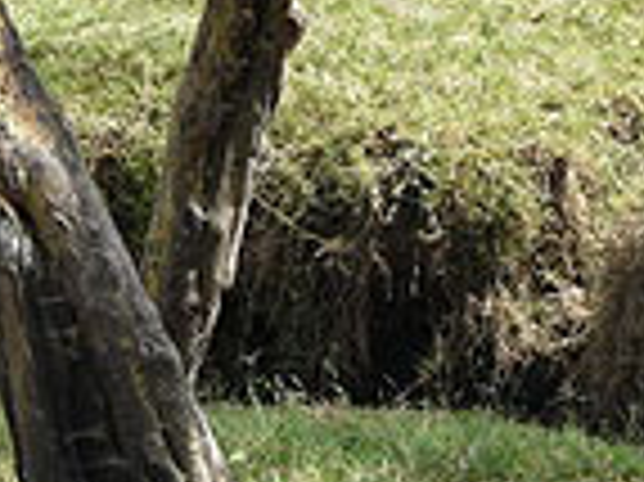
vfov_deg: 2.8
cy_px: 270
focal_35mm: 529
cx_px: 653
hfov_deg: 3.7
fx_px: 9833
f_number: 4.5
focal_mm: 27.6
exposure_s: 1/200
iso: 100
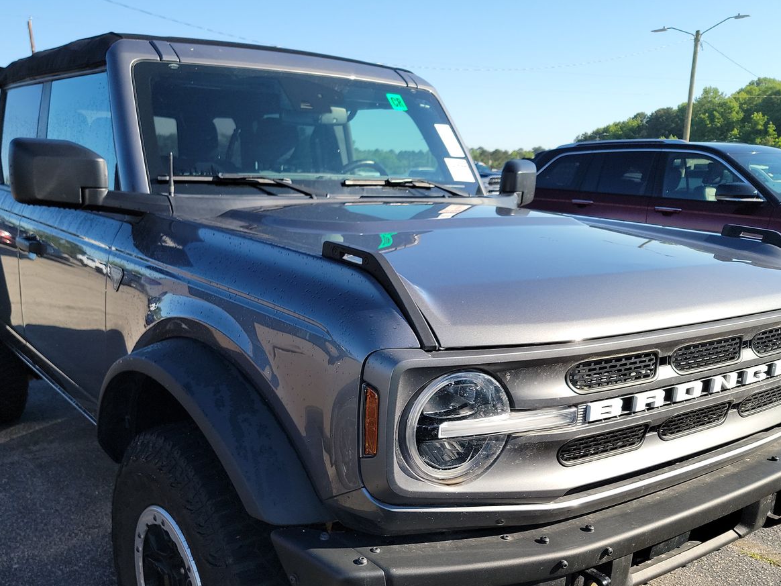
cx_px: 322
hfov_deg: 55.0
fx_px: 745
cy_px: 379
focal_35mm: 33
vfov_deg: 42.5
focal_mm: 6.7
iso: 50
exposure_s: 1/397
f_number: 1.8
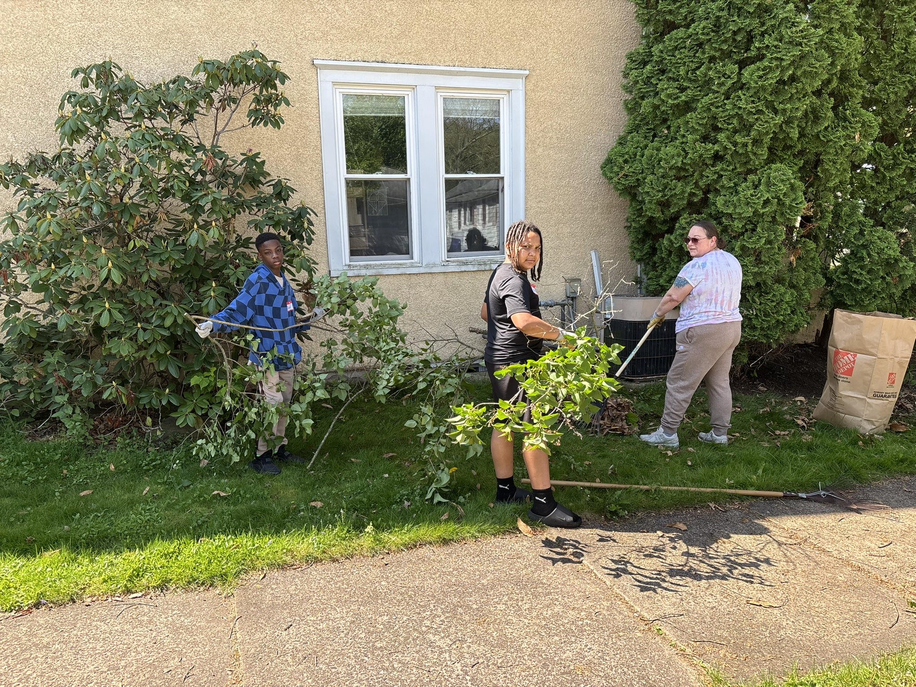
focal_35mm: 26
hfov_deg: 67.3
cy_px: 344
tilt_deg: -10.8
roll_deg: +2.8
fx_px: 688
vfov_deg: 53.1
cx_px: 458
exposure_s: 1/468
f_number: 1.6
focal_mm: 5.96
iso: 50
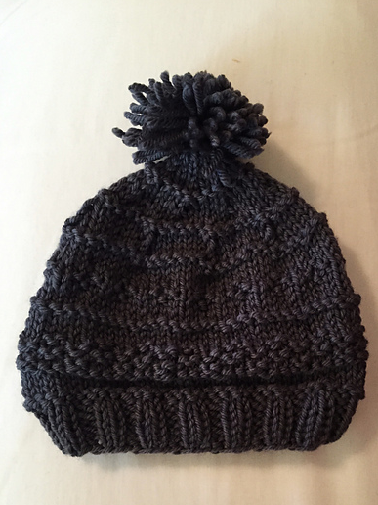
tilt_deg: -73.8
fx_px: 524
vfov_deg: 50.9
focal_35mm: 36
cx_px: 232
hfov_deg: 39.4
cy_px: 308
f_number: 2.2
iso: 320
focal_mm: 4.15
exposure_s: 1/15
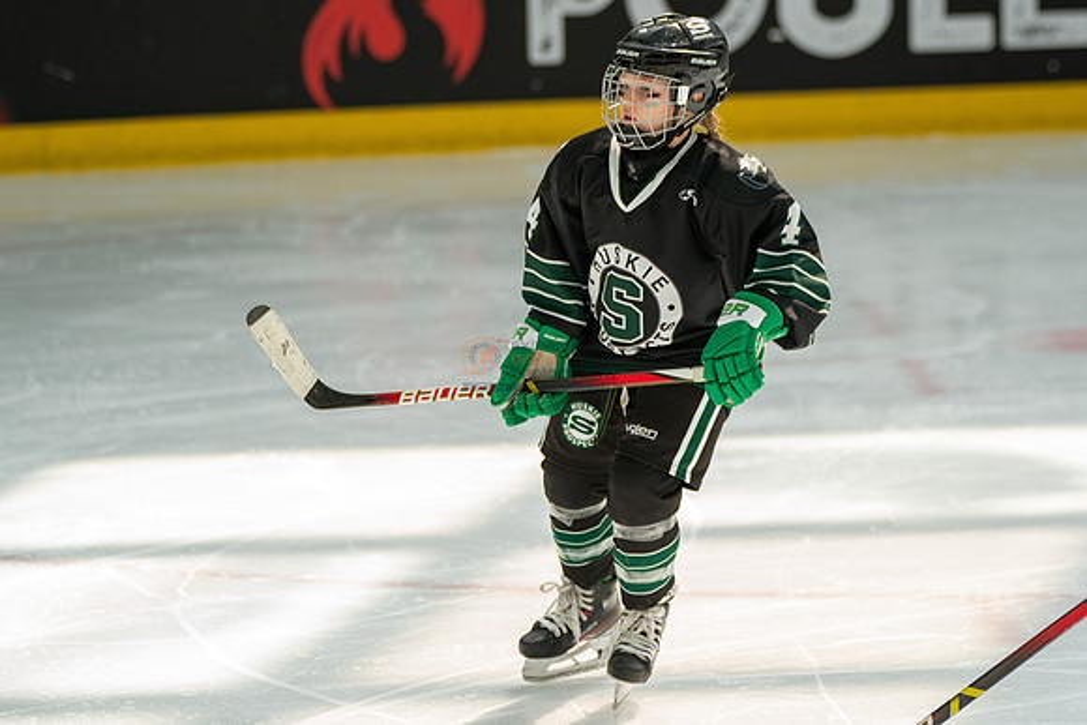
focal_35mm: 234
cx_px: 560
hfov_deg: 8.8
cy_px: 382
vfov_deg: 5.9
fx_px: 7055
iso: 1600
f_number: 3.5
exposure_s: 1/2500
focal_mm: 186
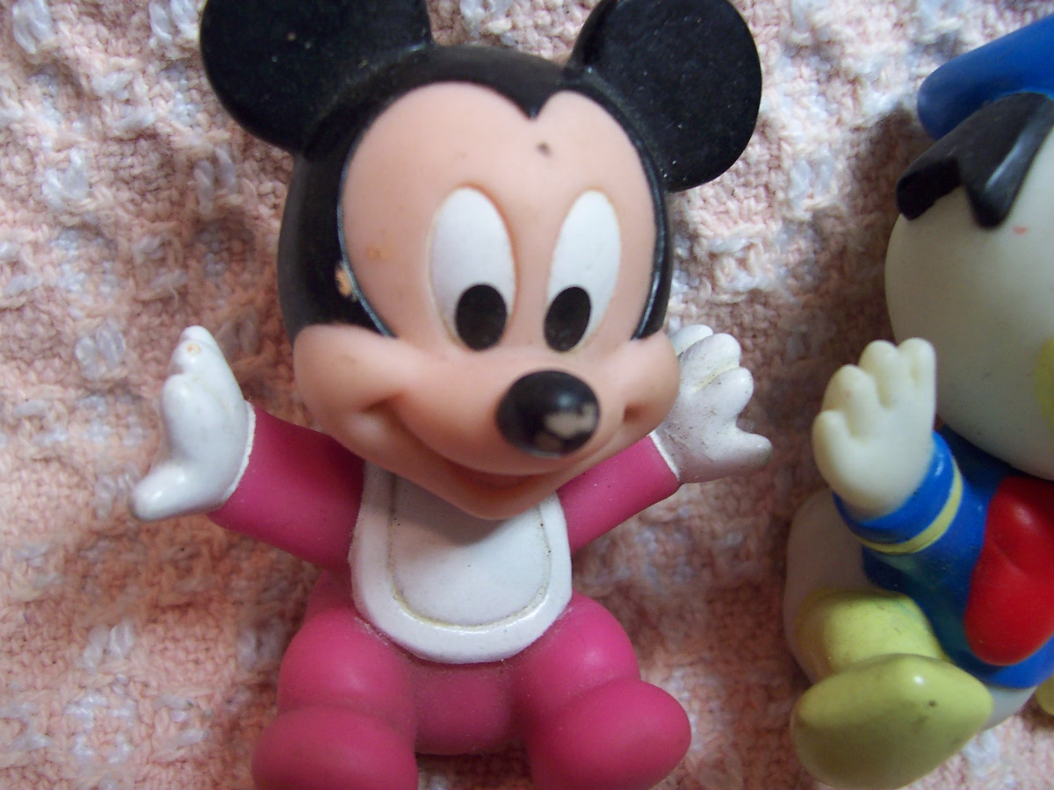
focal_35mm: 37
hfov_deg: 50.1
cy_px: 395
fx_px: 1127
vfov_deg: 38.7
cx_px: 527
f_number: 2.8
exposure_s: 1/30
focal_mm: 5.6
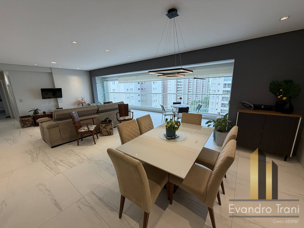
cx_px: 152
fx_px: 123
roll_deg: +1.7
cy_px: 114
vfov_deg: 85.7
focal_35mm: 14
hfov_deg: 102.1
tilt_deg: -13.3
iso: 125
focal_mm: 2.22
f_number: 2.2
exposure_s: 1/120
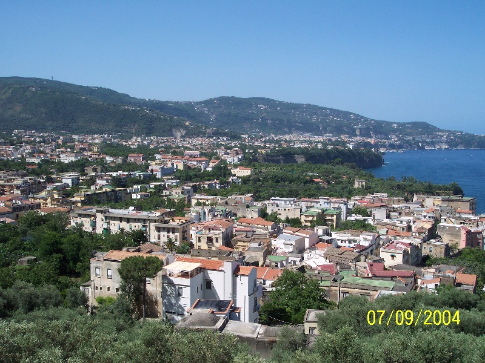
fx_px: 532
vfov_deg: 37.7
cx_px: 242
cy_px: 182
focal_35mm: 38
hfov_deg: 49.0
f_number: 4.8
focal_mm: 8
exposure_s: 1/1000
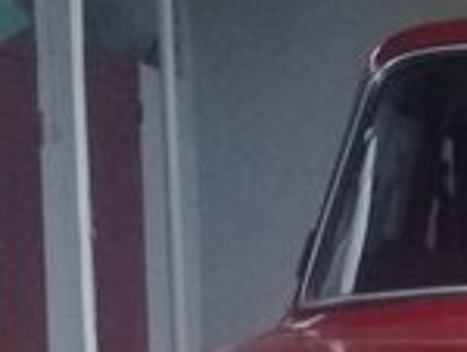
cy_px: 512
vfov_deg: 10.6
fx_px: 1838
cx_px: 760
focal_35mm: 136
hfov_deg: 13.4
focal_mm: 3.3
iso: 160
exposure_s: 1/20
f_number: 2.2
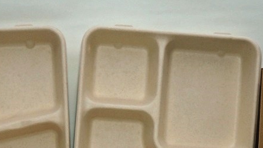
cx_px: 115
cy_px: 219
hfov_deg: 24.3
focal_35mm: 87
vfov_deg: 13.1
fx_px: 609
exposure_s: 1/160
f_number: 4
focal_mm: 21
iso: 250
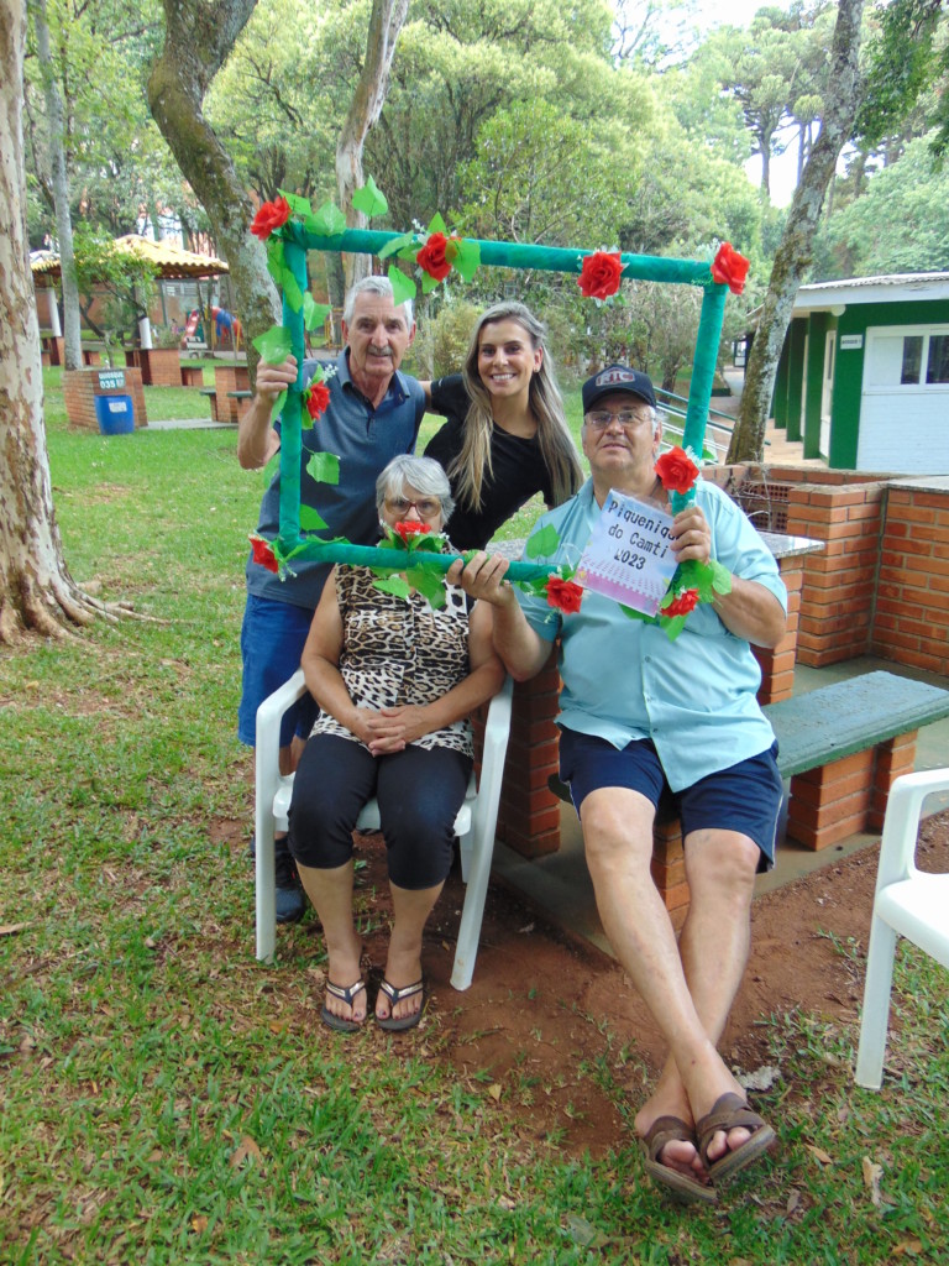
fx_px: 914
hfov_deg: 54.9
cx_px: 474
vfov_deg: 69.4
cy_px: 633
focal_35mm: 25
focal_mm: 4.5
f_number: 3
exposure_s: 1/50
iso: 80
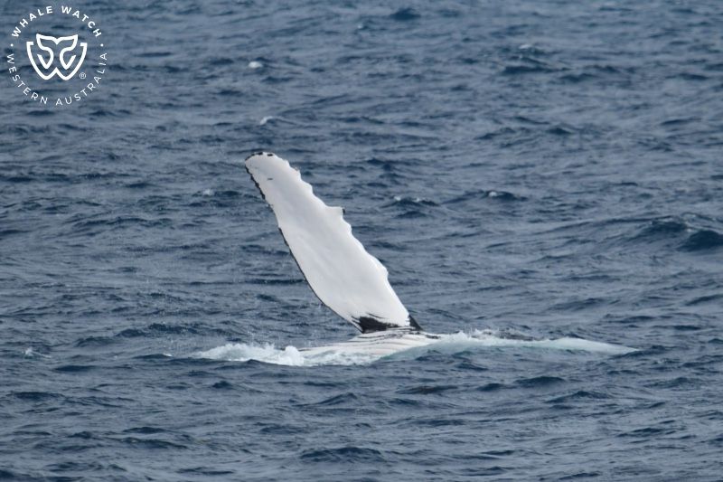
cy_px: 241
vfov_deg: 2.3
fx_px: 12047
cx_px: 362
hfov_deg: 3.4
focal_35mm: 600
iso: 1000
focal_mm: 600
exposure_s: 1/8000
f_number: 6.3
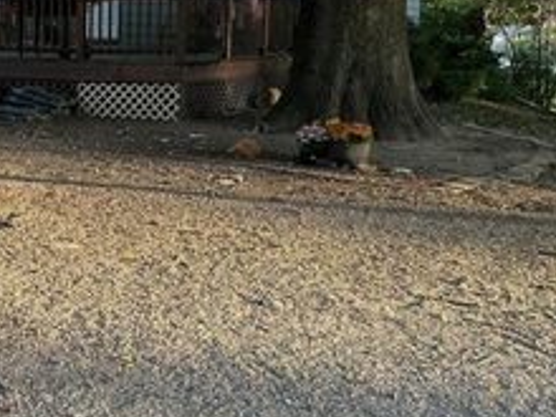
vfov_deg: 24.7
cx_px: 58
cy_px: 155
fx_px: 948
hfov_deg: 31.2
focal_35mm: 59
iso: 40
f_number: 1.5
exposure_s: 1/250
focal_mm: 5.7
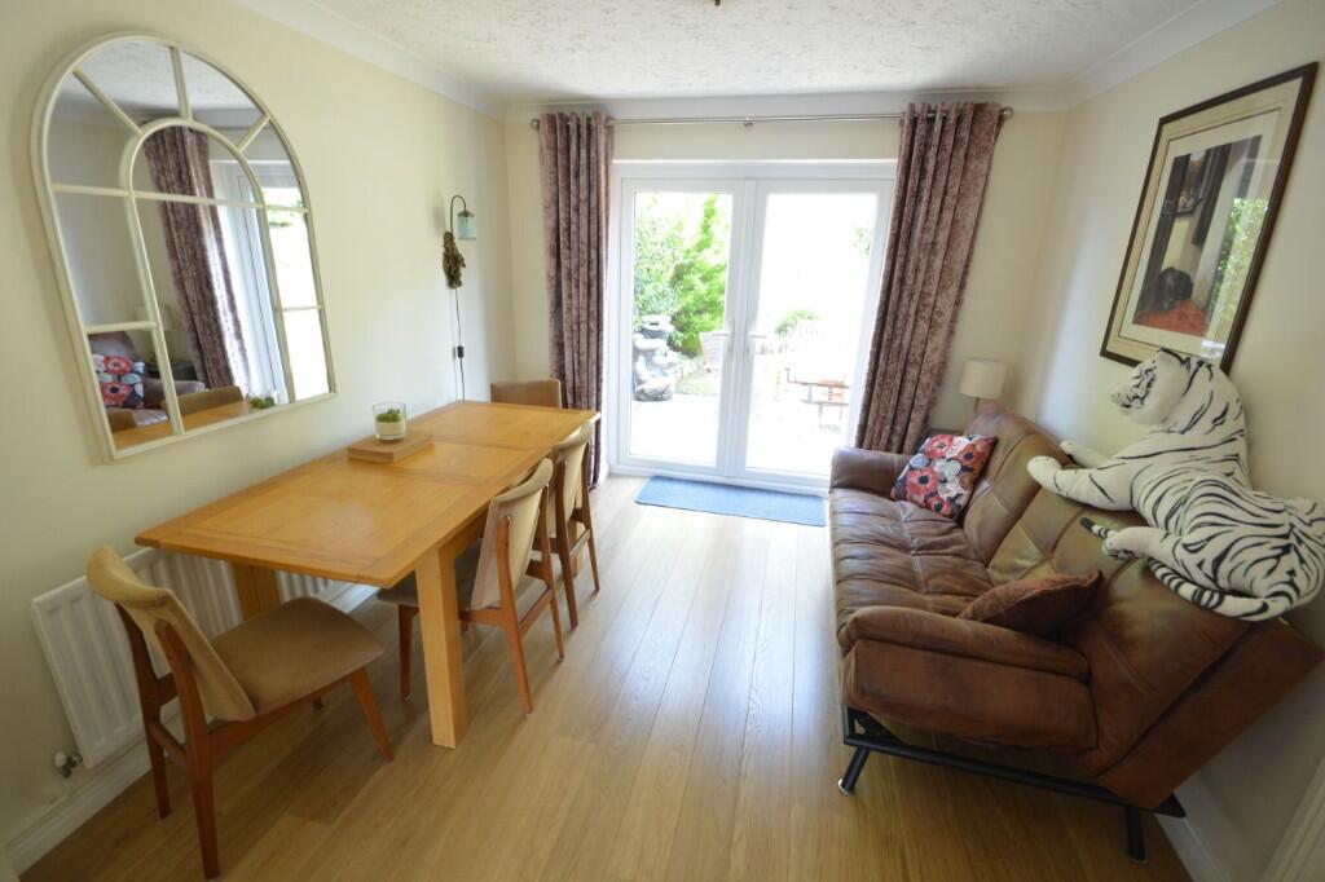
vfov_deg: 77.3
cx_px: 662
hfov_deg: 100.4
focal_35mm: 15
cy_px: 441
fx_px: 552
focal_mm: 10
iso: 400
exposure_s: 1/8
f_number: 8
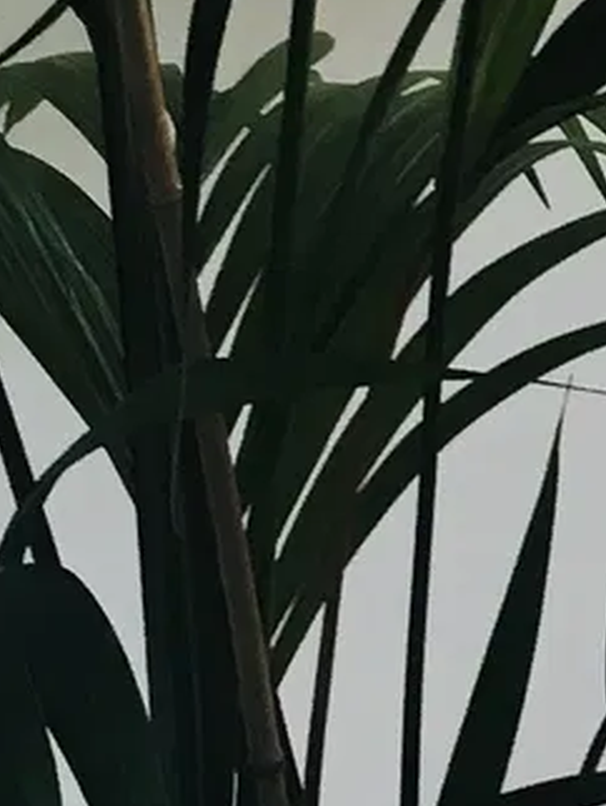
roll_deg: +6.8
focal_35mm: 192
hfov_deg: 7.1
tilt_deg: -20.6
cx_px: 1628
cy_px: -101
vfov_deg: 10.2
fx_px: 4476
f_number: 2.2
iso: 25
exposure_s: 1/33
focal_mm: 4.15
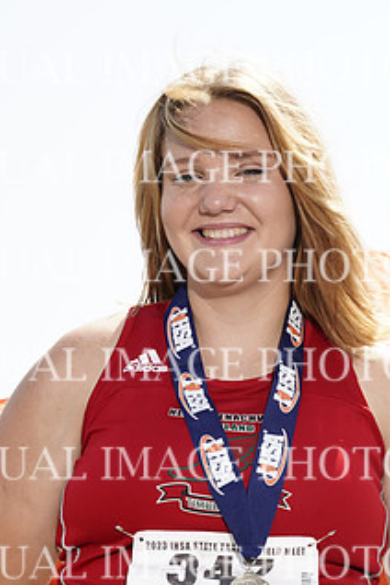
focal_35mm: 102
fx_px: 1657
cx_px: 246
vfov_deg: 19.9
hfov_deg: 13.4
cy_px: 414
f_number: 8
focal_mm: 56
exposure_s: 1/160
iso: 100
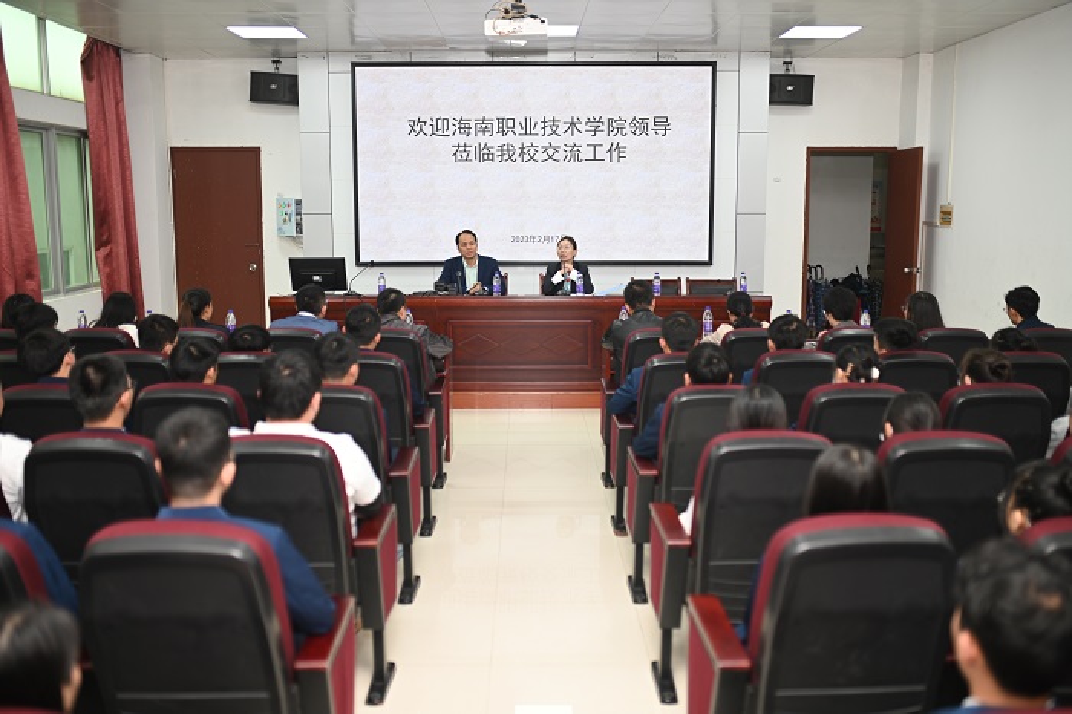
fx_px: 1042
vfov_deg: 37.8
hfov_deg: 54.5
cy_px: 357
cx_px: 536
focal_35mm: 35
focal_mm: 35
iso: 64
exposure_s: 1/100
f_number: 1.4
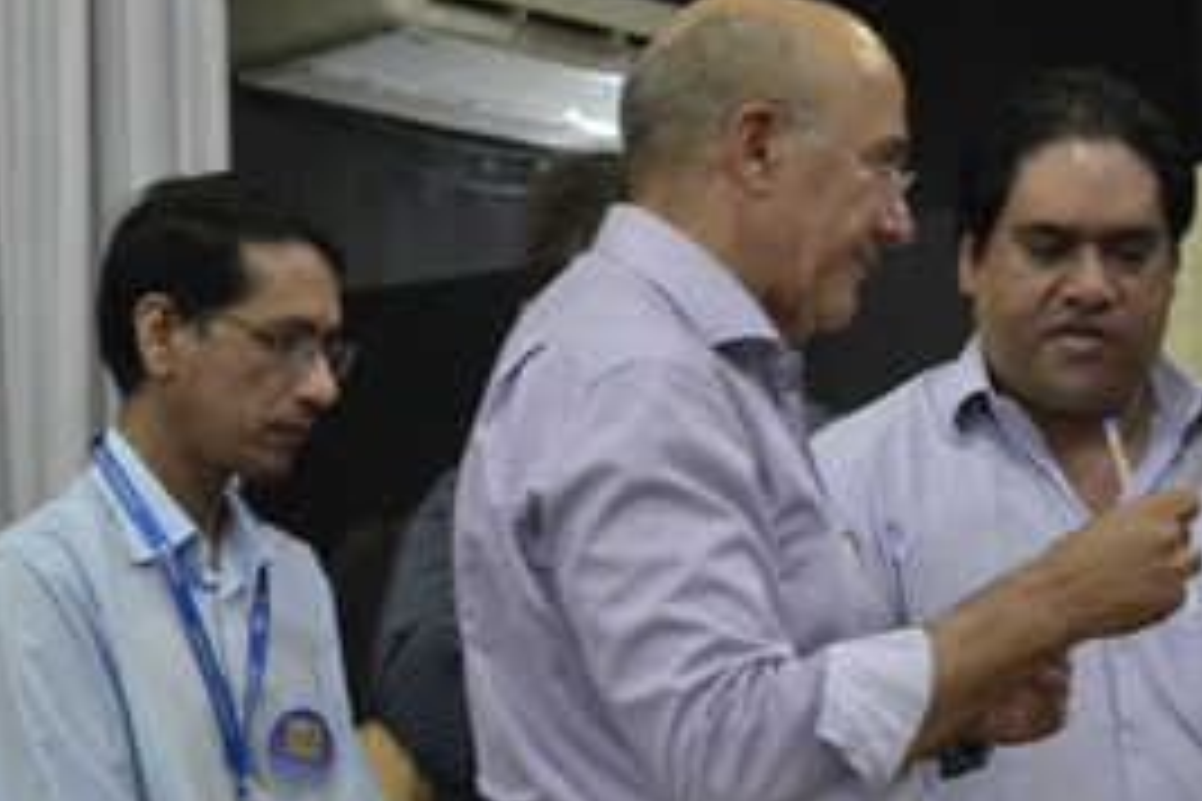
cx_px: 993
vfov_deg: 9.8
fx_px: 4641
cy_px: 626
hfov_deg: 14.7
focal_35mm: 139
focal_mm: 50
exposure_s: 1/30
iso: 3200
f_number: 4.8
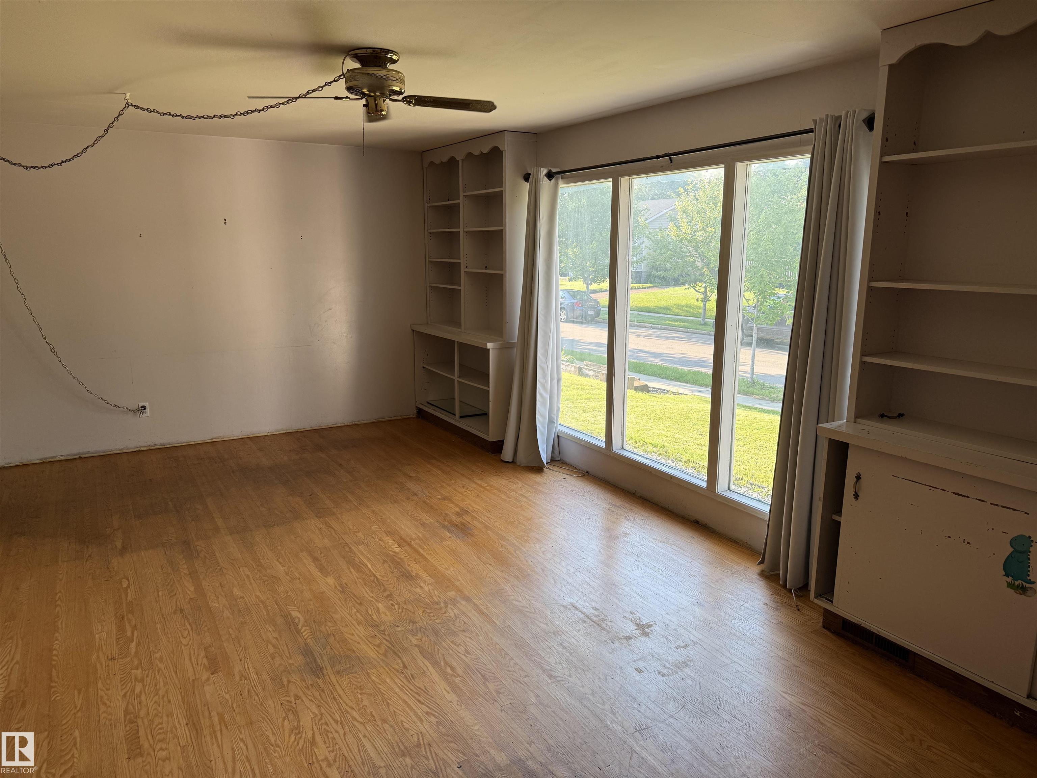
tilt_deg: -10.9
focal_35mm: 24
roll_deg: -0.1
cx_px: 518
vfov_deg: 56.8
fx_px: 719
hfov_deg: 71.6
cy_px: 389
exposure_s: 1/209
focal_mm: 6.76
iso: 80
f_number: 1.78
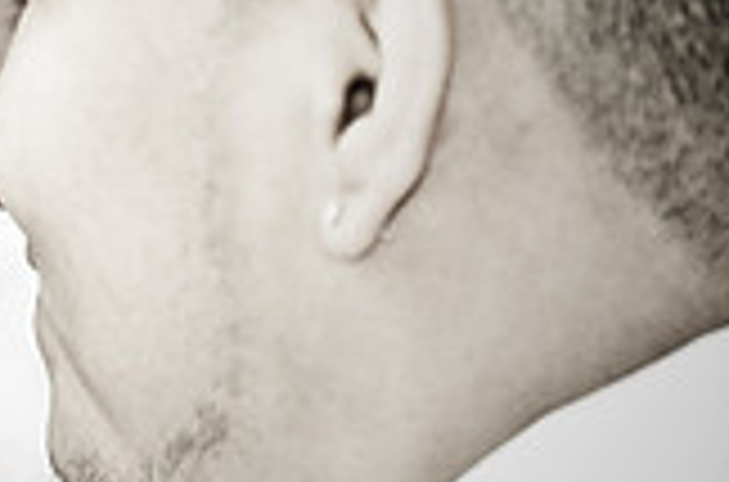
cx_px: -274
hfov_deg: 5.4
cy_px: 137
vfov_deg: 3.6
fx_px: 7612
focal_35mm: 377
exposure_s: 1/250
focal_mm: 70
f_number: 2.8
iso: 200
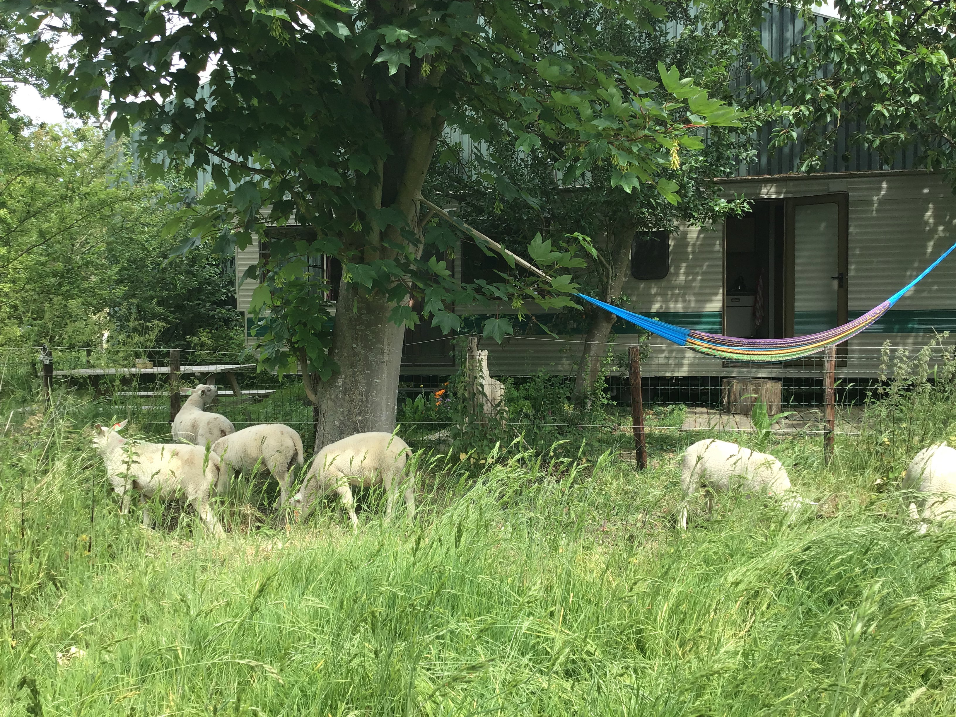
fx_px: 856
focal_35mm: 31
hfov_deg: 58.4
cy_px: 358
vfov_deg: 45.4
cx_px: 478
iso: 25
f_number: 2.4
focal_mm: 3.3
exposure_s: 1/411
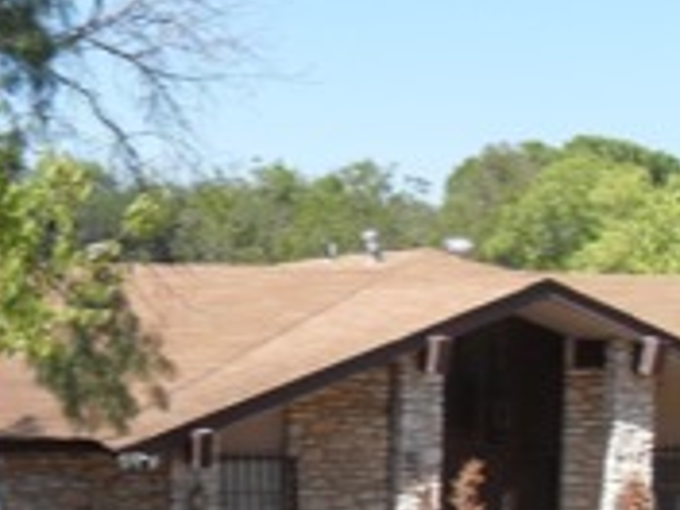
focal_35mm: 90
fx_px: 1768
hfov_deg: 21.8
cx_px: 298
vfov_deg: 16.0
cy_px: 552
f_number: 2.8
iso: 80
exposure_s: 1/1000
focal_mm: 6.3
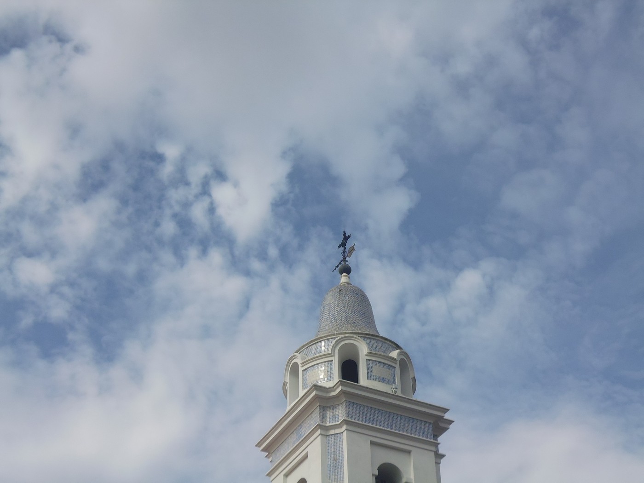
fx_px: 1116
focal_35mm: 60
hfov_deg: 32.2
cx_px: 322
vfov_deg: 24.4
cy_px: 242
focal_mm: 10.6
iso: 125
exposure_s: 1/80
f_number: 14
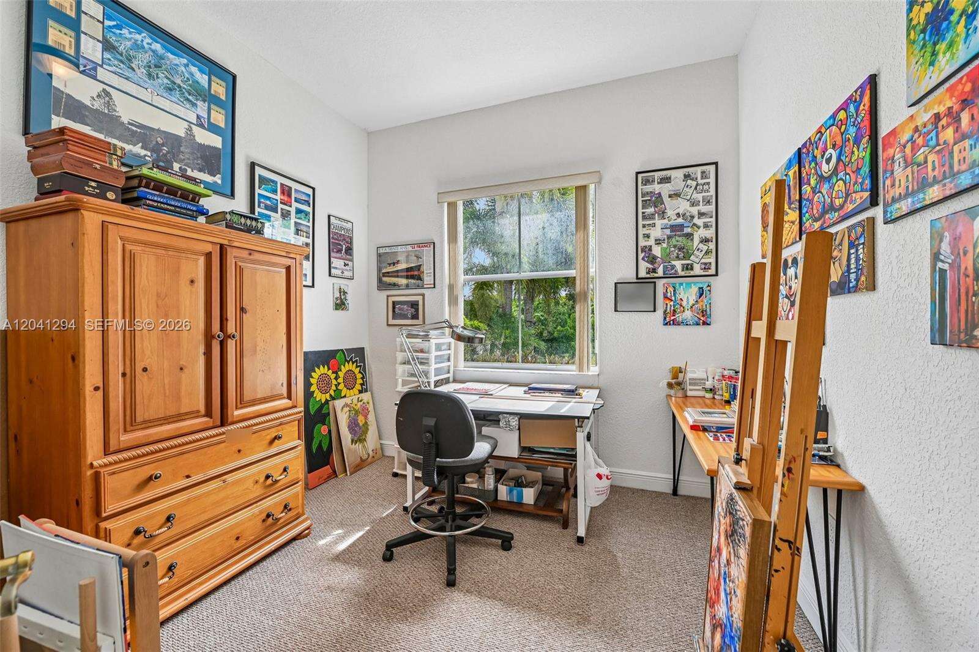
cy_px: 326
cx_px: 490
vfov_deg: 81.2
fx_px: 381
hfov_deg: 104.3
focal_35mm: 14
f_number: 6.3
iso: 100
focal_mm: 14
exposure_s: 1/100
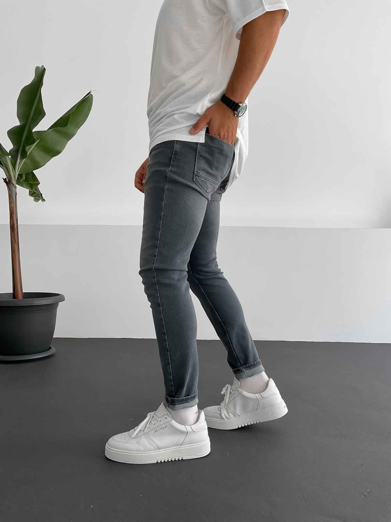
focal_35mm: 29
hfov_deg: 48.2
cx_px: 196
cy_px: 261
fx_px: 437
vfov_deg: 61.7
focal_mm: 3
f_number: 1.8
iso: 32
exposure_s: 1/120
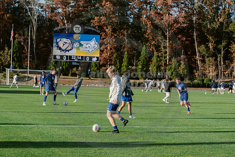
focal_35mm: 105
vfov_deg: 13.0
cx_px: 118
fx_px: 686
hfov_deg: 19.5
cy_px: 78
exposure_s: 1/2000
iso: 1250
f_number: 9
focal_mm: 105
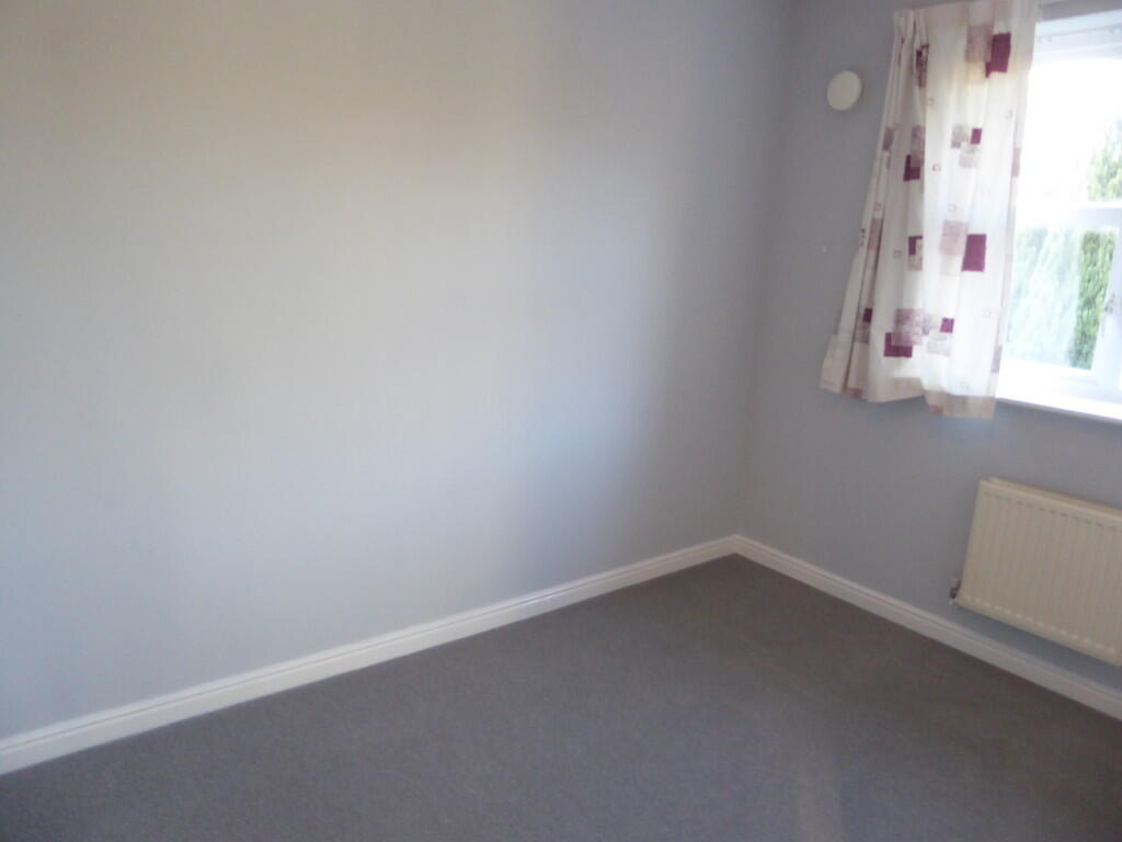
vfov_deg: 56.8
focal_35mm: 24
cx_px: 561
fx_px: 778
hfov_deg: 71.6
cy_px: 421
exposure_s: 1/25
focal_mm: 4.3
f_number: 3.3
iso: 400
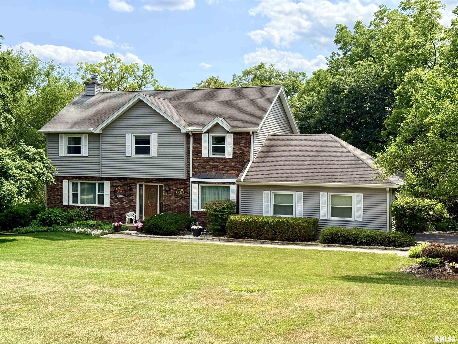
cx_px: 229
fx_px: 635
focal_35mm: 48
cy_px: 172
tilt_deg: -1.7
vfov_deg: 30.3
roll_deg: +0.3
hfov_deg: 39.7
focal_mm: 6.76
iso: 100
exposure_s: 1/4329
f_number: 1.78
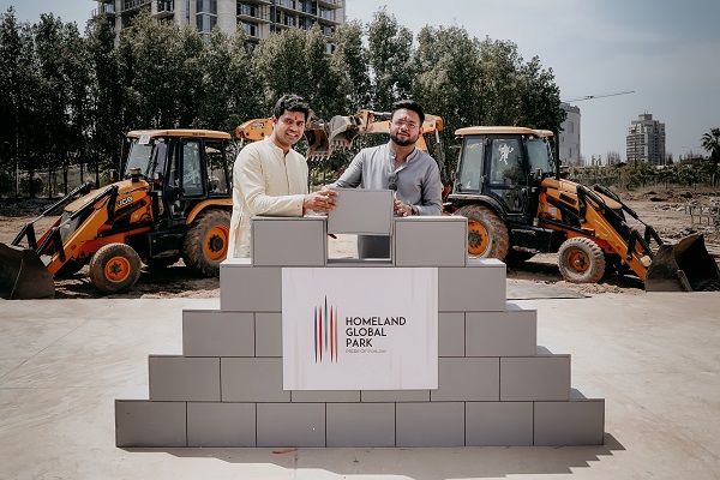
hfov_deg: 61.9
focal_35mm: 30
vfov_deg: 43.6
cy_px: 240
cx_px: 360
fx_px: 600
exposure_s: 1/250
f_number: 9
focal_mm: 20
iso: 100
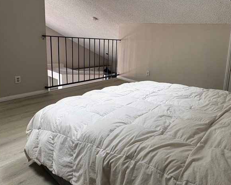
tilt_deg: -10.1
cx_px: 153
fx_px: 164
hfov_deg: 68.4
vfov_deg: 57.9
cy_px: 67
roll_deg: -3.8
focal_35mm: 24
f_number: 2.2
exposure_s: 1/99
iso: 40
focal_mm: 2.22
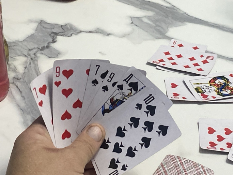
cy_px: 28
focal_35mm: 76
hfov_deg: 25.6
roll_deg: -3.2
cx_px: 137
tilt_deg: -29.1
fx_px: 512
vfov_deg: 19.1
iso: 320
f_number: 1.8
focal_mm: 4.25
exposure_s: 1/50
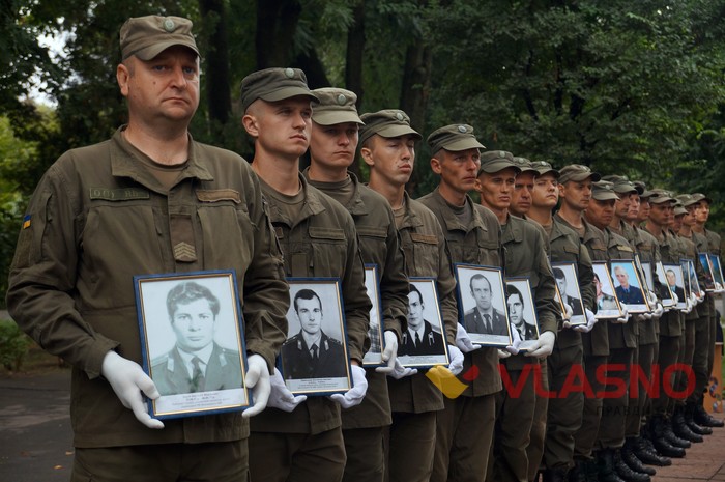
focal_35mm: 75
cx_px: 362
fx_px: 1509
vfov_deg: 18.1
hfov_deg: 27.0
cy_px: 241
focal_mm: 50
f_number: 5.6
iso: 100
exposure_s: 1/320
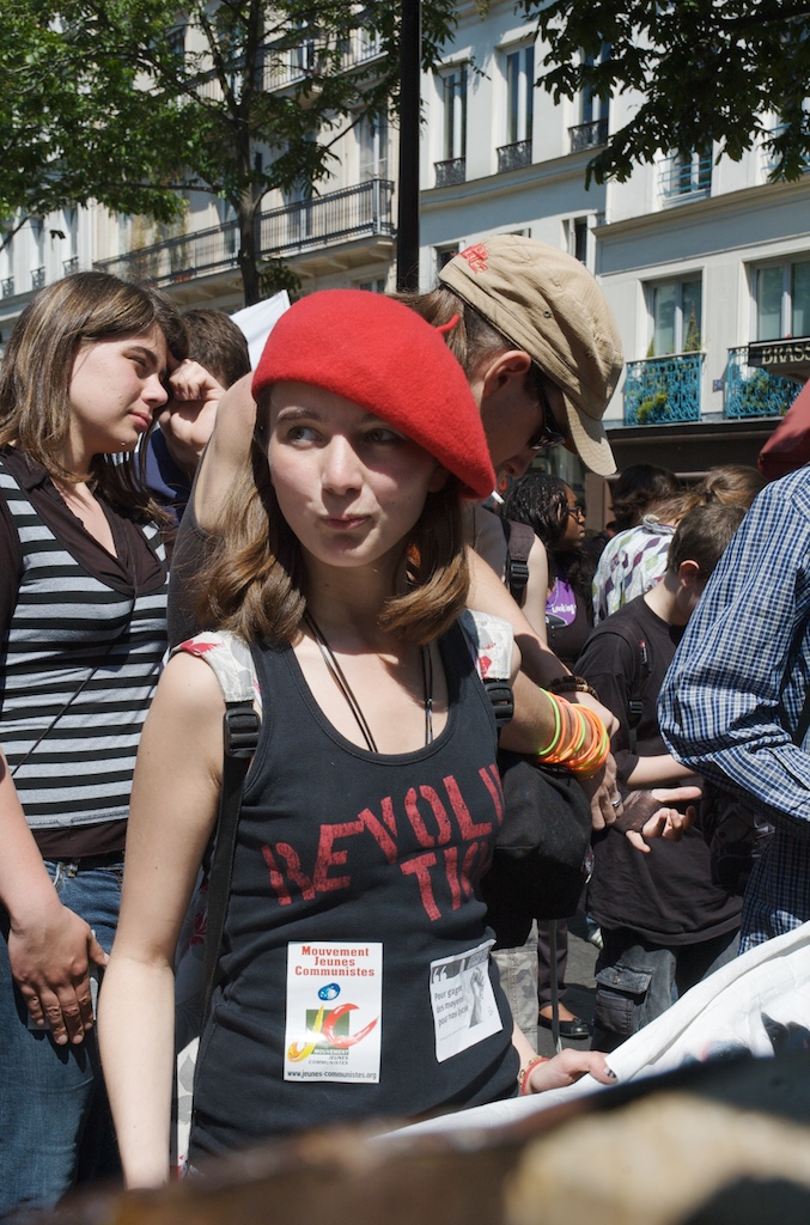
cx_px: 405
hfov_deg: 26.3
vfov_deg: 39.0
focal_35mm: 51
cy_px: 612
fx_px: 1731
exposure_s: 1/400
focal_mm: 34
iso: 200
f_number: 10
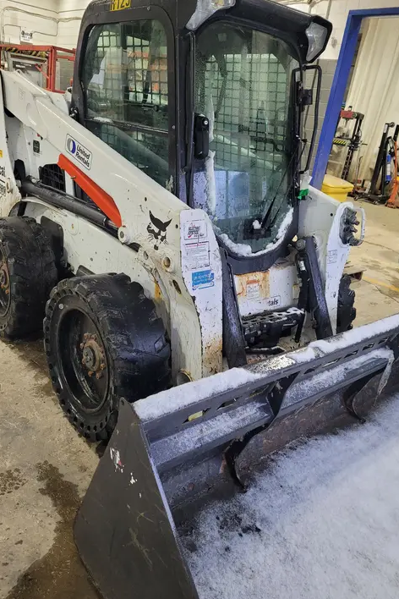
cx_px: 178
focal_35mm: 28
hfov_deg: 46.3
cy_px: 296
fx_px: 465
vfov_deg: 65.5
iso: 250
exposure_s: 1/60
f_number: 1.8
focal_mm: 5.4
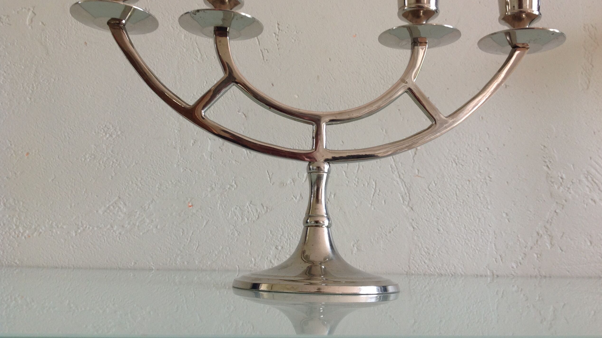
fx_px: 622
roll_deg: -1.4
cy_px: 134
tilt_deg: +10.8
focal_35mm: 39
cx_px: 304
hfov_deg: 51.6
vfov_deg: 30.3
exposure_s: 1/20
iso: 50
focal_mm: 4.28
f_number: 2.4
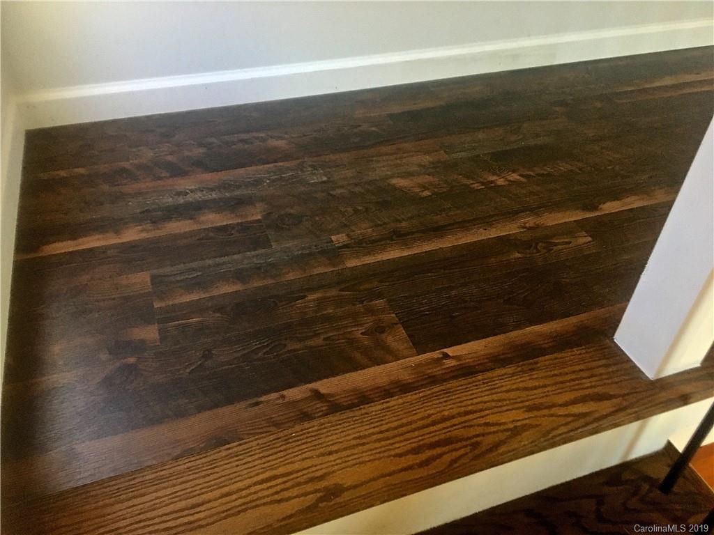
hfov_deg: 61.7
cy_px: 268
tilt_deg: -39.9
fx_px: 598
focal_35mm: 29
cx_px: 357
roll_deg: -0.2
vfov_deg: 48.2
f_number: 2.2
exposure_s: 1/30
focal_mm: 4.15
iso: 200
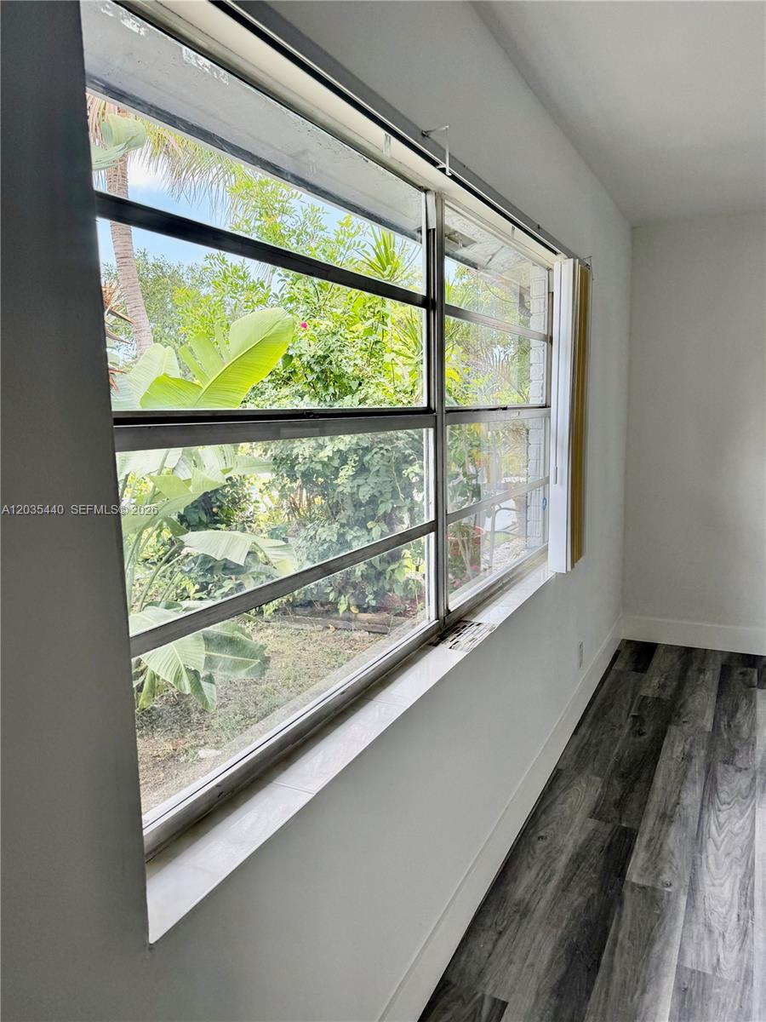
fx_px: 708
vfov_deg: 71.6
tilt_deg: -9.5
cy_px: 511
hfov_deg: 56.8
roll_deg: -0.7
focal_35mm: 24
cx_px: 383
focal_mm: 6.76
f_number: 1.78
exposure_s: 1/335
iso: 100
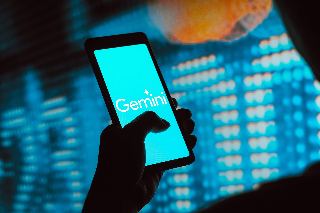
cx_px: 160
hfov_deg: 27.0
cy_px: 106
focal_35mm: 75
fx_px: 667
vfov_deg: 18.2
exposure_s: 1/160
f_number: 4
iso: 800
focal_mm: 50
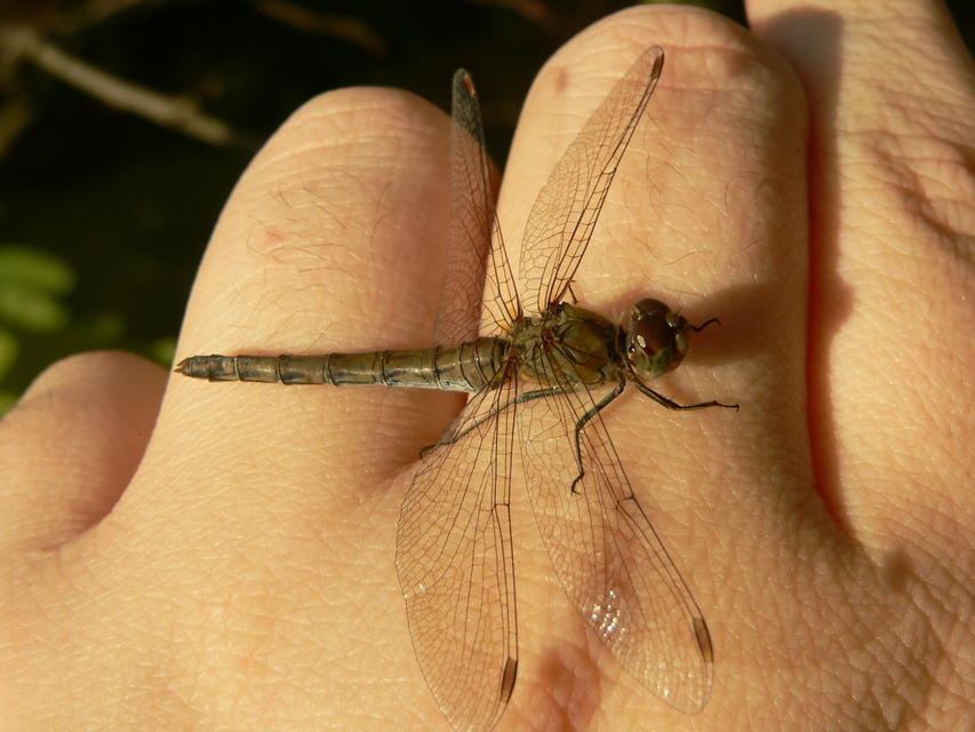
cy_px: 366
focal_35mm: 65
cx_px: 488
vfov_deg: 22.6
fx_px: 1831
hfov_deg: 29.8
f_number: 5.2
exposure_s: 1/500
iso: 80
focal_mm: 10.8
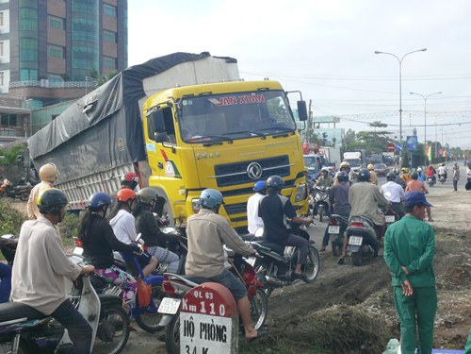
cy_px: 177
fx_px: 599
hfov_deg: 42.9
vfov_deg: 32.9
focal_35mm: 44
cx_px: 236
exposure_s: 1/400
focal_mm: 8.5
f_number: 5.6
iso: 200
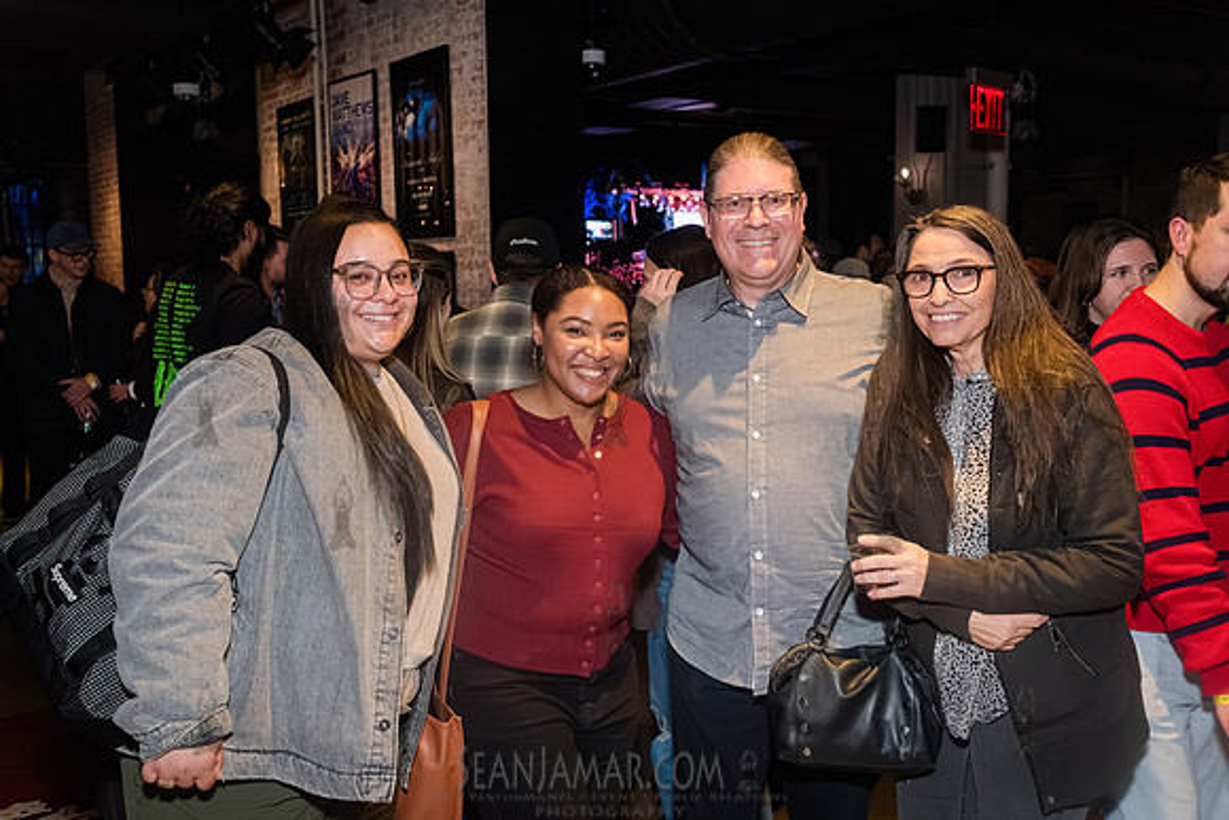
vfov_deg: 37.9
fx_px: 1195
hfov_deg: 54.4
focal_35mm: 35
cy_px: 410
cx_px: 614
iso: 8000
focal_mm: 35
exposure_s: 1/400
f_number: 5
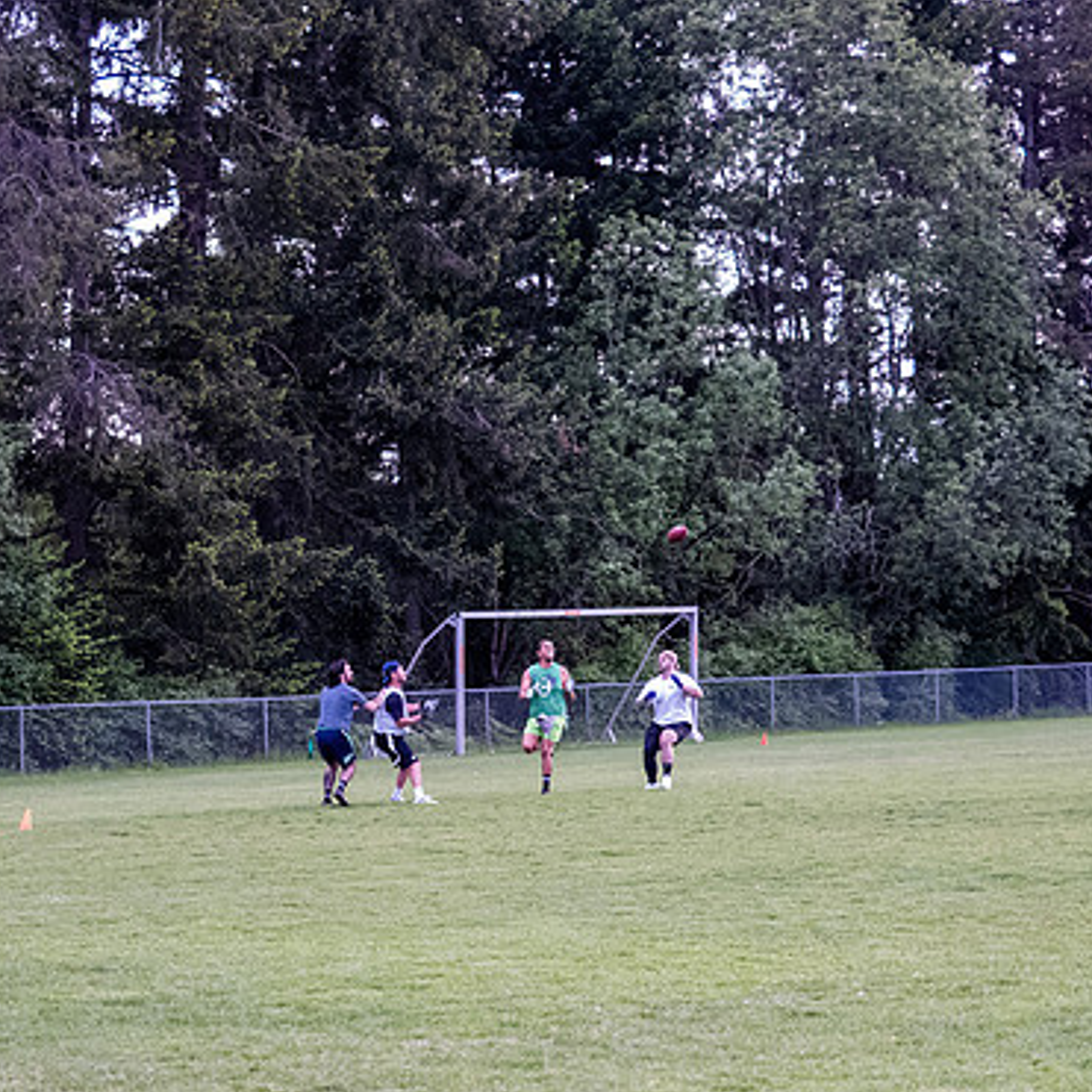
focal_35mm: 130
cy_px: 647
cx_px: 410
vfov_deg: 13.4
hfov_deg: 13.4
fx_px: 4640
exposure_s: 1/1250
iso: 5000
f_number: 2.8
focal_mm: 46
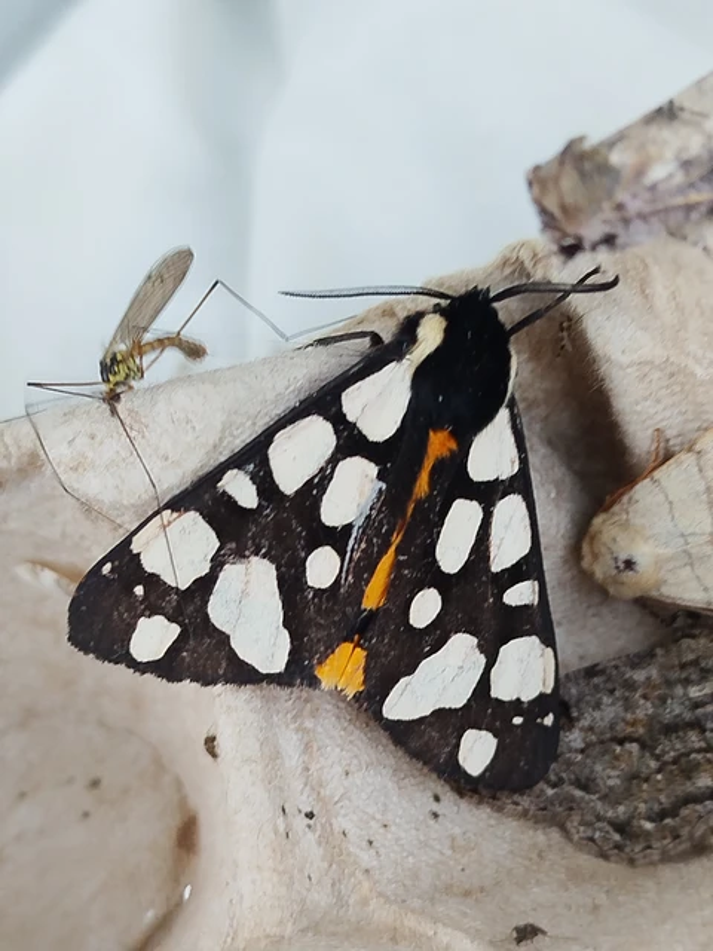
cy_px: 476
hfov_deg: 24.4
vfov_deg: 32.2
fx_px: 1648
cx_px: 356
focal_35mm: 60
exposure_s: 1/33
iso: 125
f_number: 1.7
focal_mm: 5.31
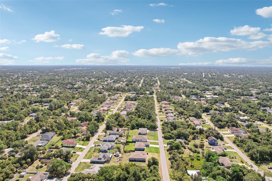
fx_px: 166
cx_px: 136
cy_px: 90
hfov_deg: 78.6
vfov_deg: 57.2
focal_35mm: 22
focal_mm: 8.4
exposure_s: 1/350
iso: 110
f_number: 2.8
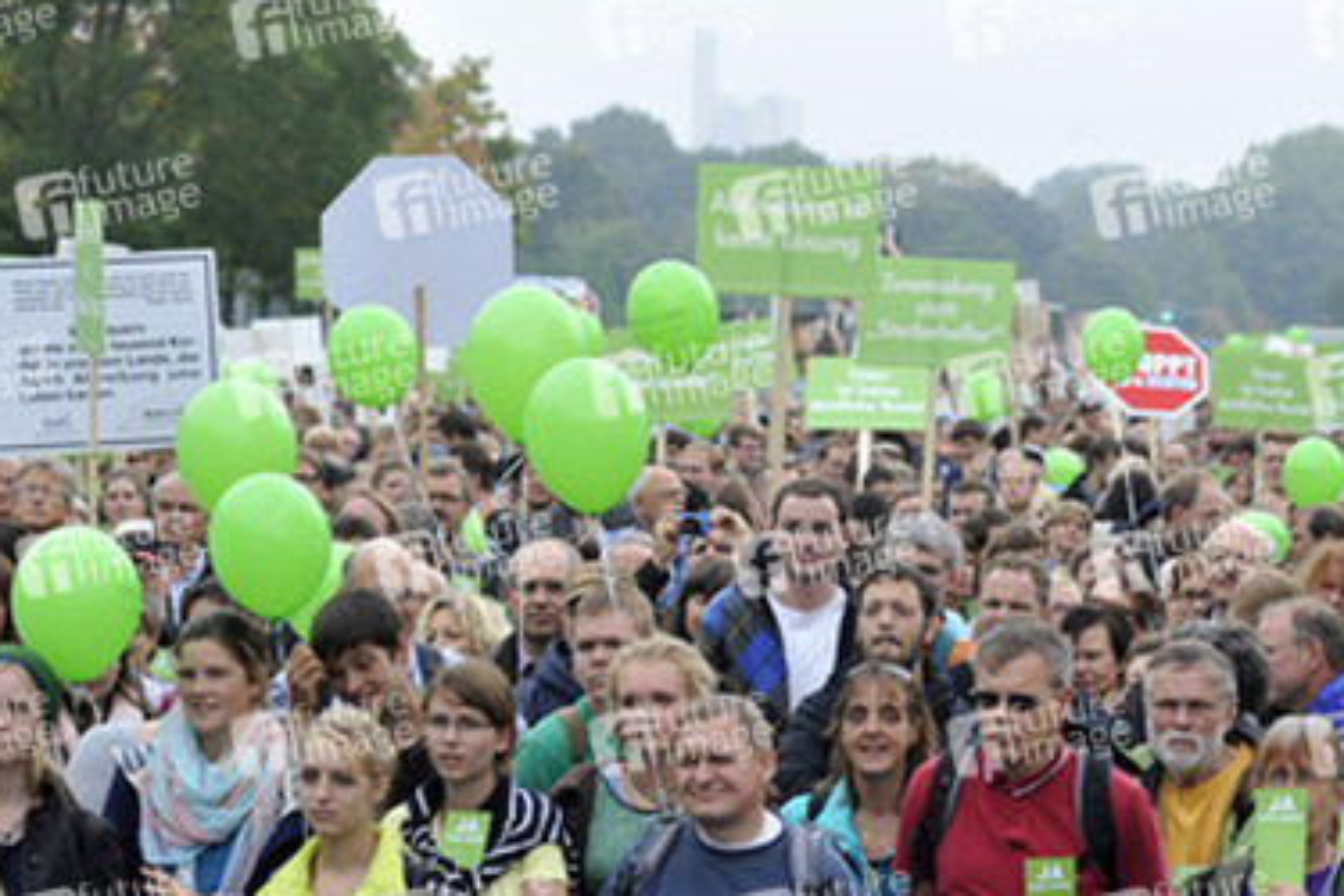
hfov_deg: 17.1
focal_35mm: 120
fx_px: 4480
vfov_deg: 11.4
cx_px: 728
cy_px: 466
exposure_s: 1/1250
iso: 640
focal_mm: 100
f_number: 5
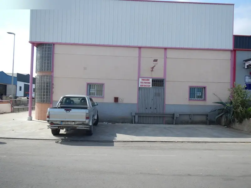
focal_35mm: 28
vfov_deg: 49.7
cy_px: 94
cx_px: 126
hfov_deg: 63.4
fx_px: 203
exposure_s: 1/800
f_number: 3.9
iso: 125
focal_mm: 5
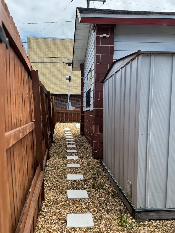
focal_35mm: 33
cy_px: 136
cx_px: 81
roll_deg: -1.5
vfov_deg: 55.1
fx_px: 222
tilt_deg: -6.4
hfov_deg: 42.9
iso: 80
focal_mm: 6.76
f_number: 1.78
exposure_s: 1/1311
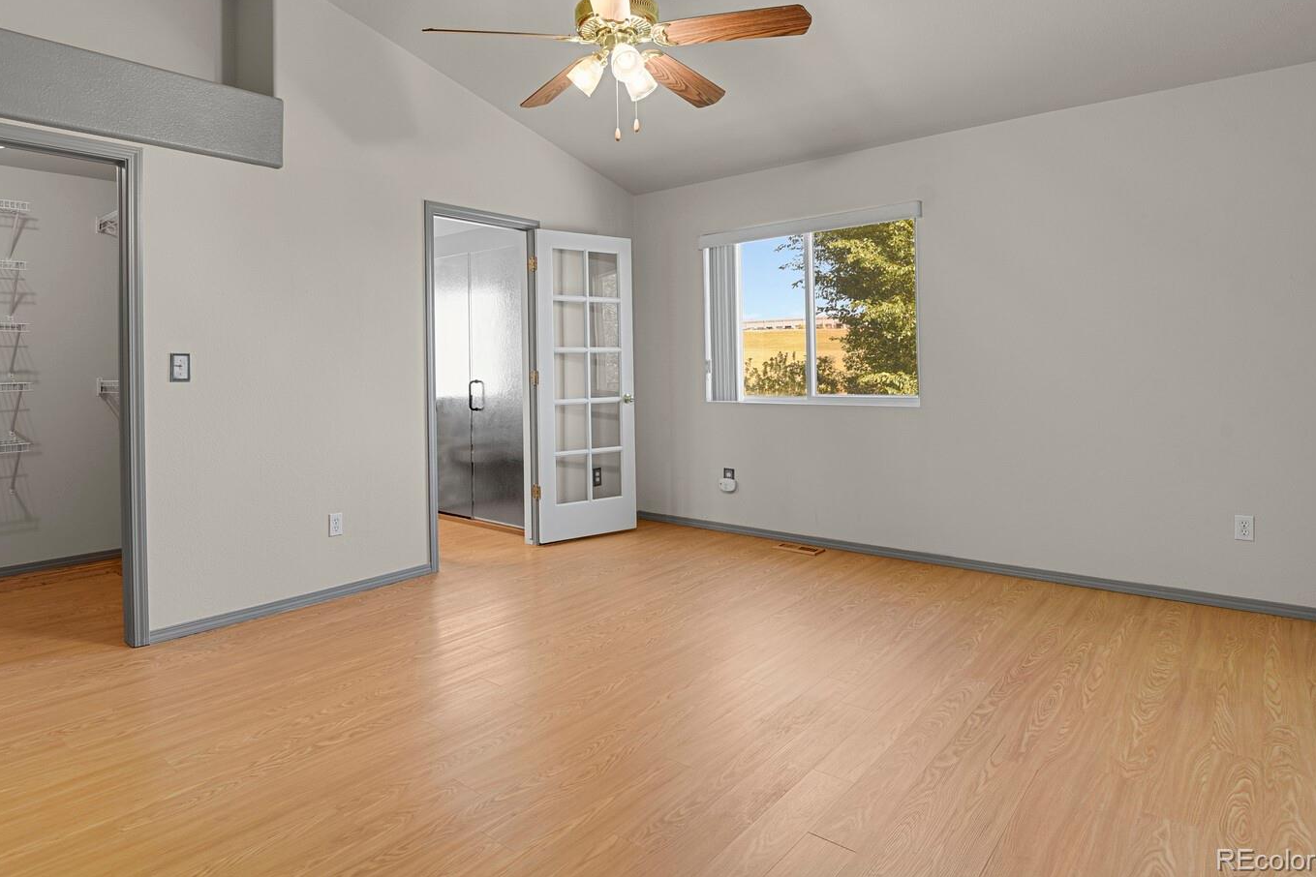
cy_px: 364
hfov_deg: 83.8
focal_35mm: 20
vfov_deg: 61.5
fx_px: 731
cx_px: 599
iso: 250
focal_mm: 17
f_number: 6.3
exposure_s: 1
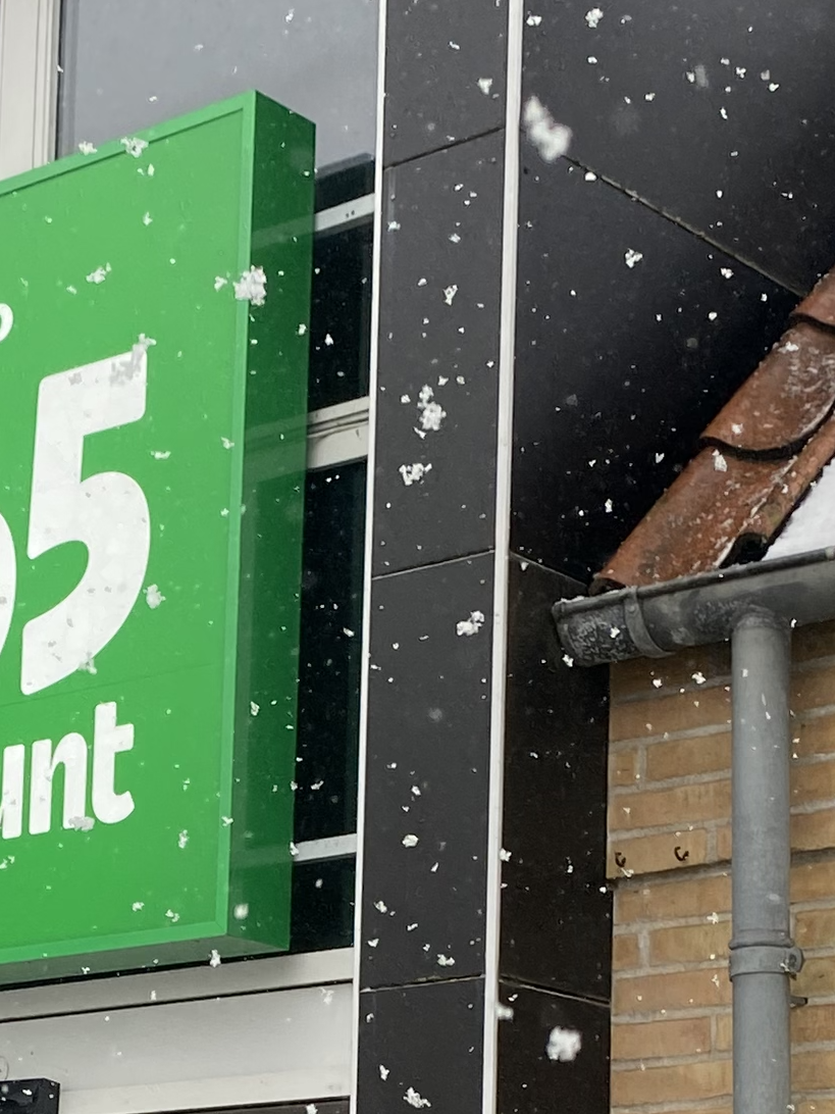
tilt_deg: +6.2
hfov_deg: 15.3
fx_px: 3088
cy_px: 1247
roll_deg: -2.1
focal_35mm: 96
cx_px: 169
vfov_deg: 19.5
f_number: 1.8
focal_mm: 4.25
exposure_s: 1/179
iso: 32
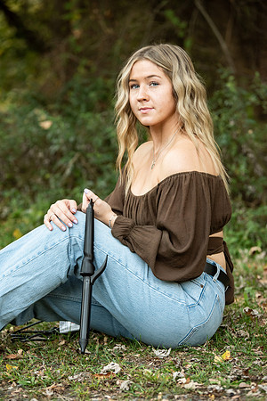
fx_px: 1446
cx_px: 134
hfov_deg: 10.5
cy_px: 200
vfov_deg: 15.8
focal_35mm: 130
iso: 1250
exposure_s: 1/250
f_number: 4
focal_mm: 130
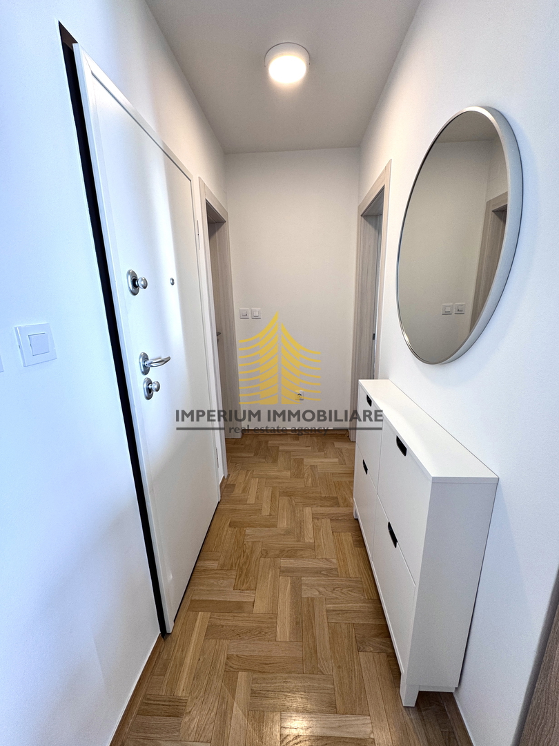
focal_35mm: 14
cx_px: 280
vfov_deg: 102.1
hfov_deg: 85.7
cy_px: 373
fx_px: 301
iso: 64
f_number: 2.2
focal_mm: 2.22
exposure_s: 1/100
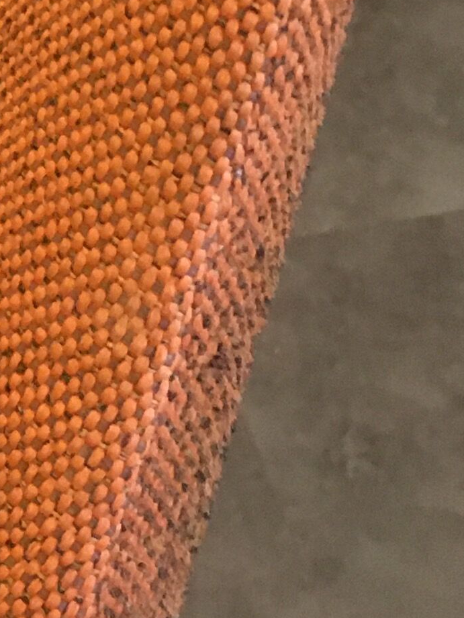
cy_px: -96
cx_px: -310
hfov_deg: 11.1
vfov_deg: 15.1
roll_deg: +3.8
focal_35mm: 127
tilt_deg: -43.0
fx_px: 2269
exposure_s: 1/17
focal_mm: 4.15
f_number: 2.2
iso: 250
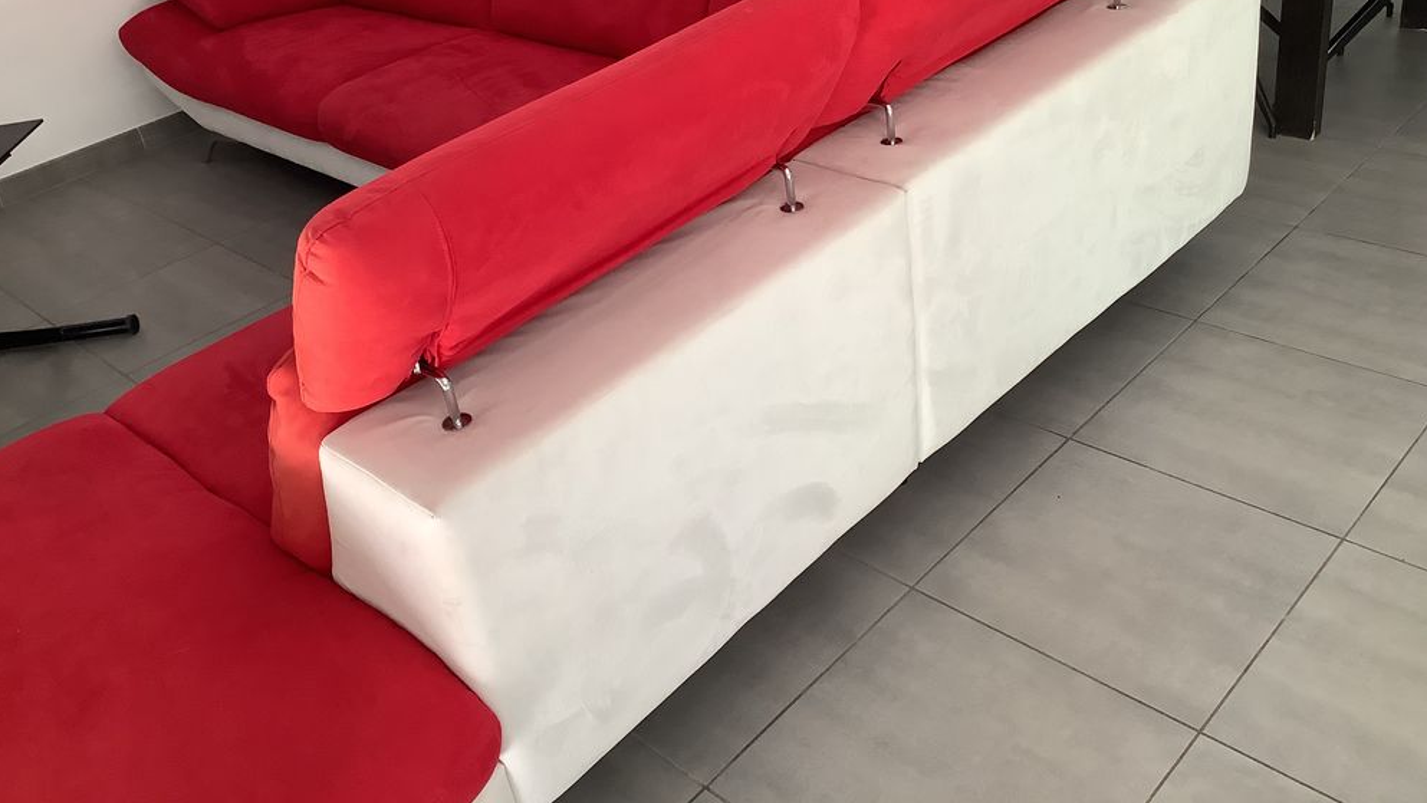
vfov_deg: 34.4
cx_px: 713
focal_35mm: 34
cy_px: 273
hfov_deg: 58.0
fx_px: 1287
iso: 125
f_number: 2.4
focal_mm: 3.3
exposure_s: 1/60
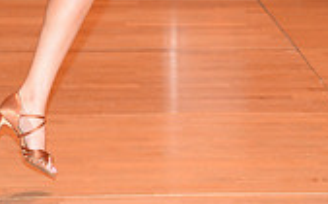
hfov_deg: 6.1
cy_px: -136
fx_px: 3061
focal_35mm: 343
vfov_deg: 3.8
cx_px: 183
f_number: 5
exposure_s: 1/200
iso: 1250
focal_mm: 98
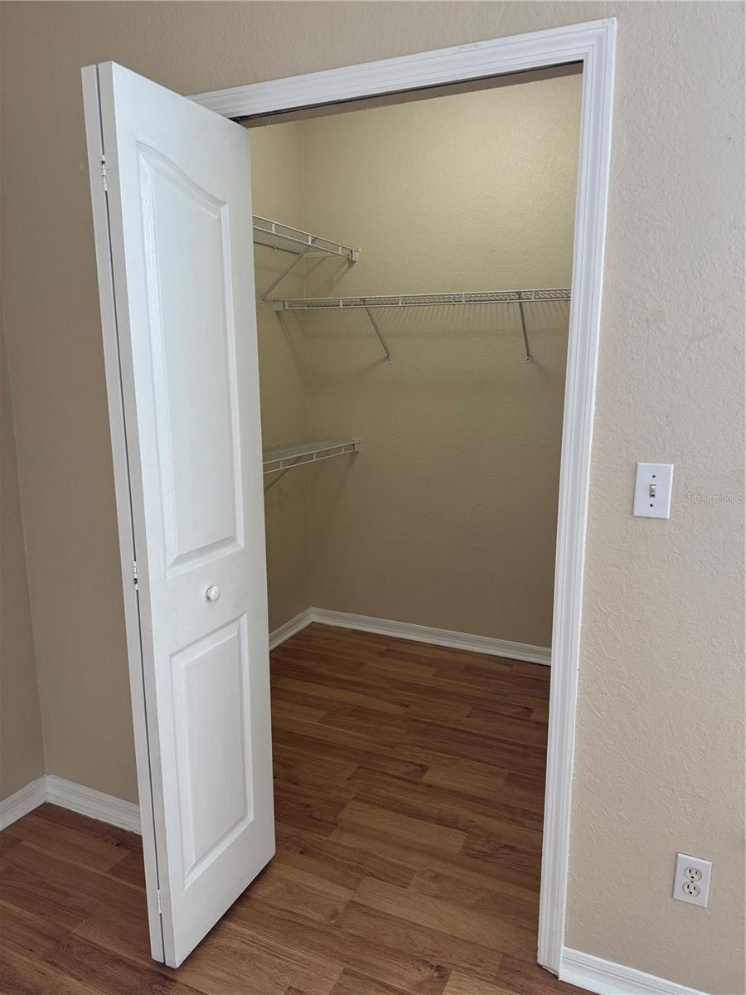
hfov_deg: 56.8
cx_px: 373
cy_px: 498
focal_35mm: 24
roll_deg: +0.1
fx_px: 690
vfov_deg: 71.6
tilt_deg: -11.1
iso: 200
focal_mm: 6.76
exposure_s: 1/120
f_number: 1.78
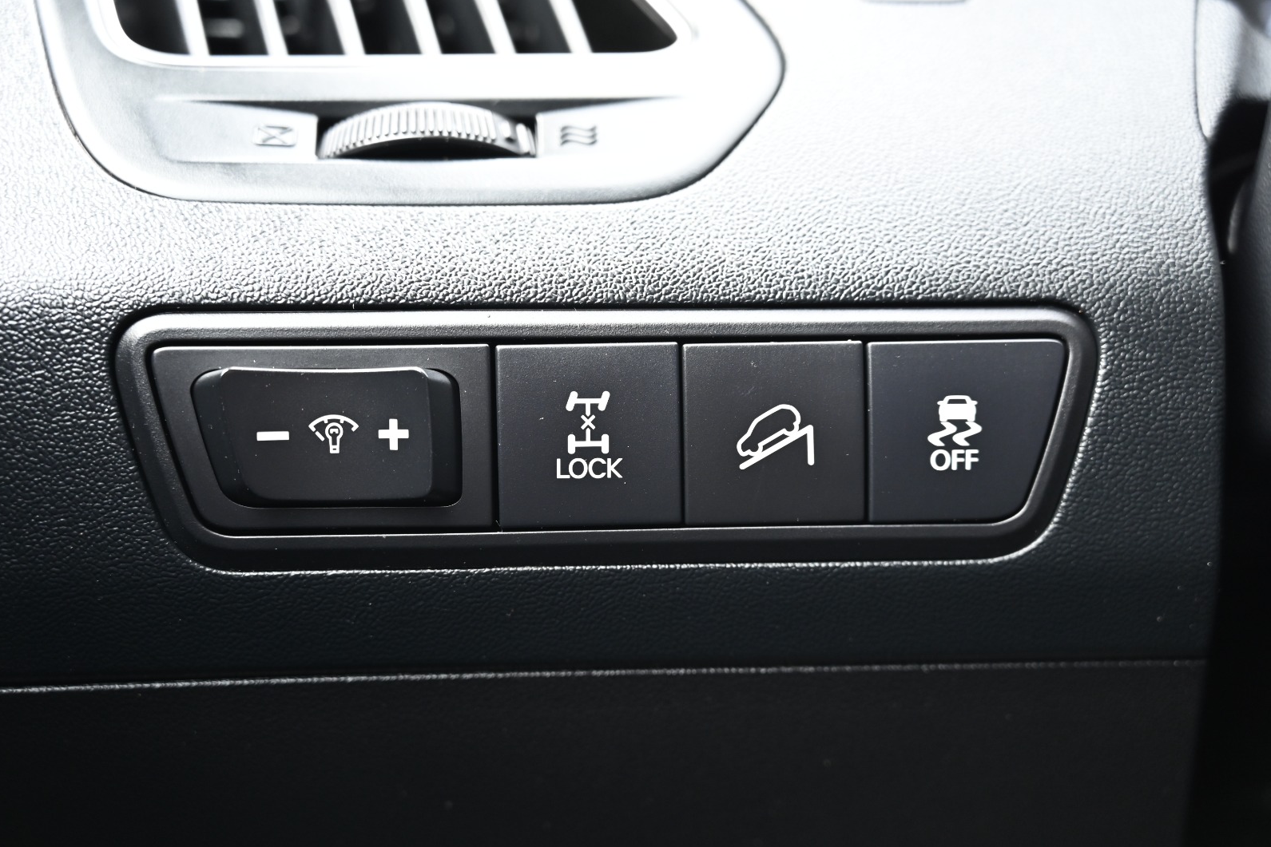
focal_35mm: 51
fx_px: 1801
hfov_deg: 38.9
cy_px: 426
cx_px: 629
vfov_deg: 26.5
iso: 1250
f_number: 4
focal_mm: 50
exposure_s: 1/125
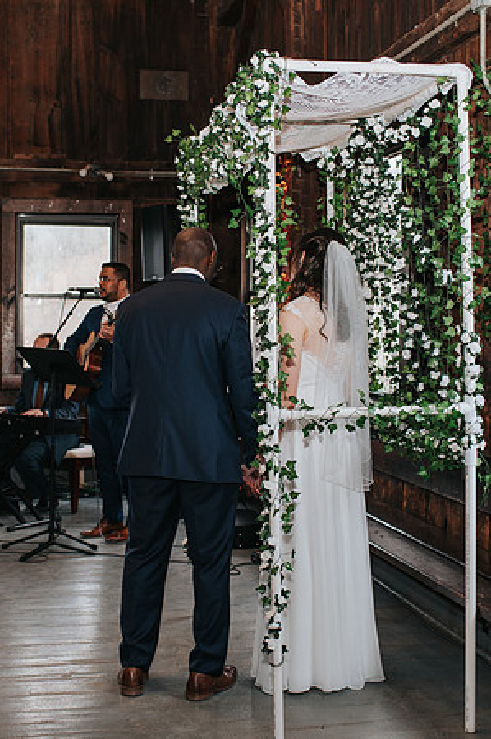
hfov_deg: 25.6
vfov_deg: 37.8
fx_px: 1078
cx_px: 197
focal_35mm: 53
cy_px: 370
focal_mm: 35
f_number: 2.8
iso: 1000
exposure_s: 1/160
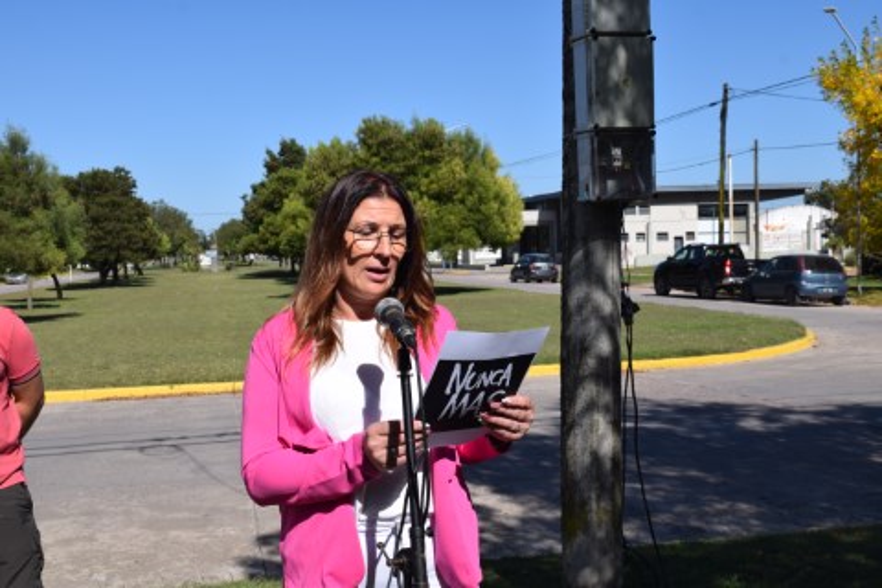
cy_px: 294
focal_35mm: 45
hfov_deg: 43.6
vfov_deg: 29.9
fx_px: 1102
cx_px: 441
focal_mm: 30
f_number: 11
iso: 200
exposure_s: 1/500
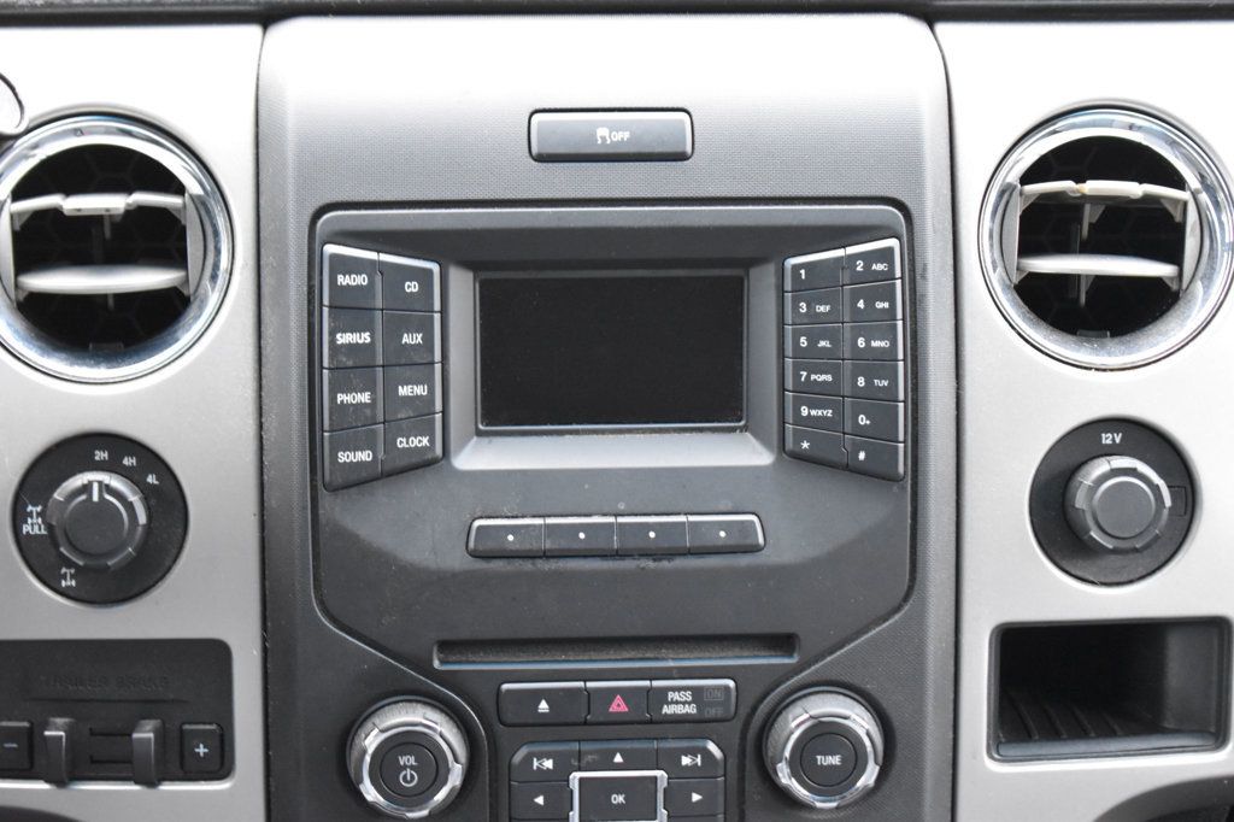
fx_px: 2827
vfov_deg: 16.5
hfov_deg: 24.6
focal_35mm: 82
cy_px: 411
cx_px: 617
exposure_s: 1/13
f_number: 5.6
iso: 3200
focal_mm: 55
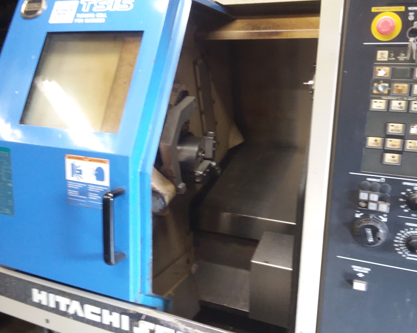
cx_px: 223
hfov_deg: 57.1
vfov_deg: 47.1
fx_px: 383
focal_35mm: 31
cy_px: 165
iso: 160
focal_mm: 2.47
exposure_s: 1/24
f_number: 1.9
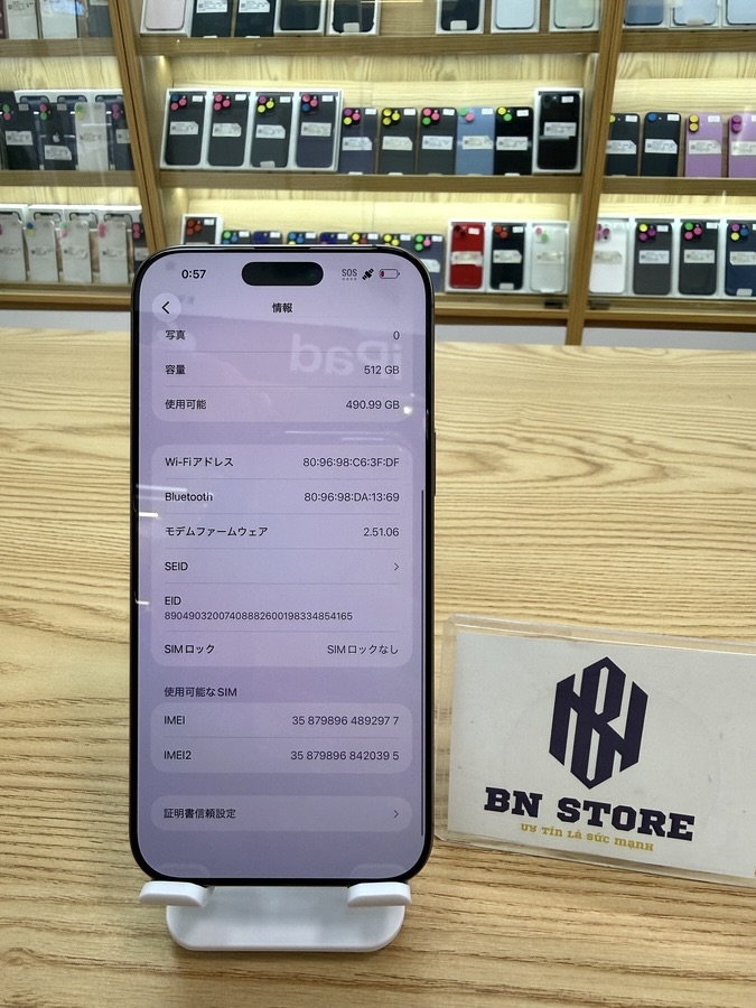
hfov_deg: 56.8
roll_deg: -0.7
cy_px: 504
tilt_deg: -27.1
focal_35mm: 24
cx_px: 378
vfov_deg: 71.6
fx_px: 699
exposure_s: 1/120
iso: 80
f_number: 2.2
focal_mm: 2.22
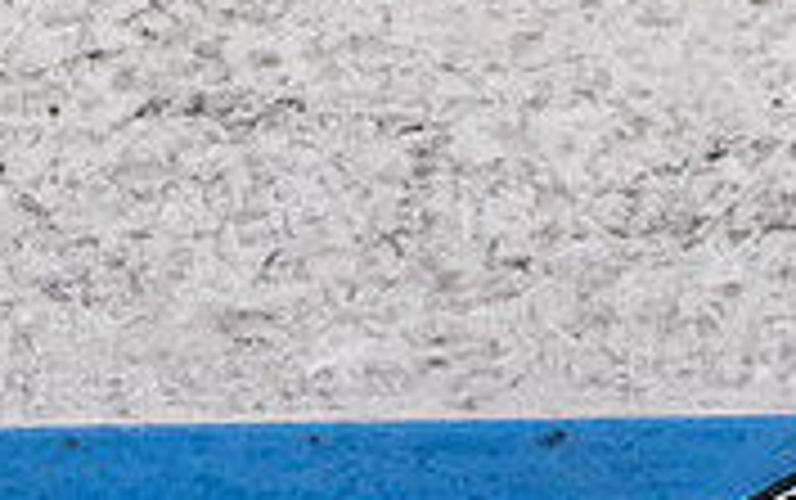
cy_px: -434
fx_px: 26361
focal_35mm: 1214
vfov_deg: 1.1
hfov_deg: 1.7
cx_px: 1153
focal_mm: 150
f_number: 3.5
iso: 2000
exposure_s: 1/800
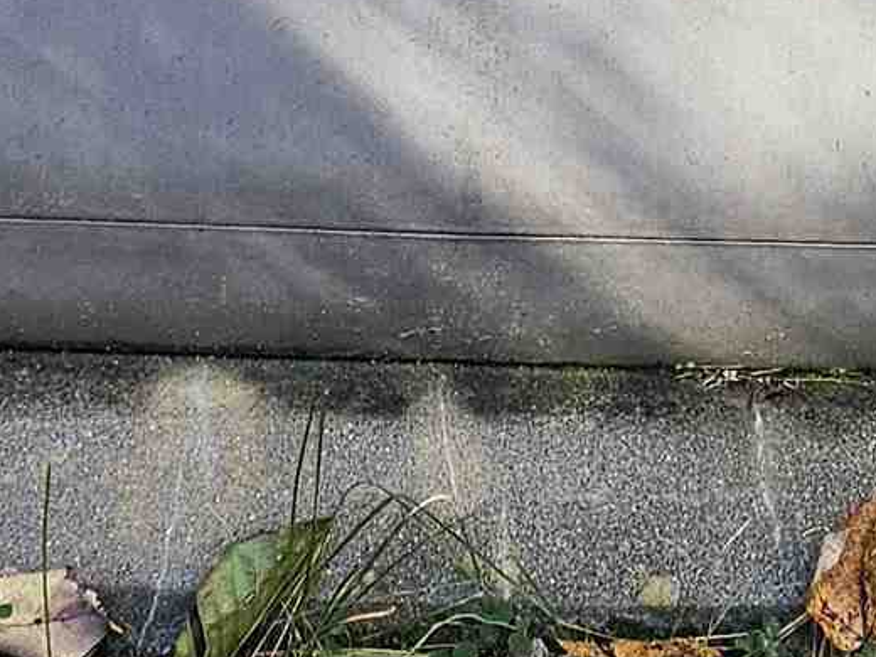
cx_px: 401
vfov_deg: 9.7
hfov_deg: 14.5
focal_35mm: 136
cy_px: -913
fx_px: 3442
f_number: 1.7
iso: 100
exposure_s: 1/180
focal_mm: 6.3
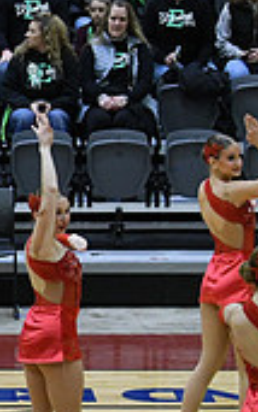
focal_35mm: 364
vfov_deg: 5.8
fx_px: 4092
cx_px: -424
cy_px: 406
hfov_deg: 3.5
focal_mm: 70
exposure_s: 1/500
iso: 5000
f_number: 4
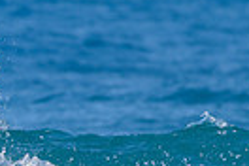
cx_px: 4
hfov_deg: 0.8
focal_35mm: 2684
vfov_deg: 0.5
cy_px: 234
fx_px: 18563
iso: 160
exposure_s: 1/2000
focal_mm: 500
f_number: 5.6
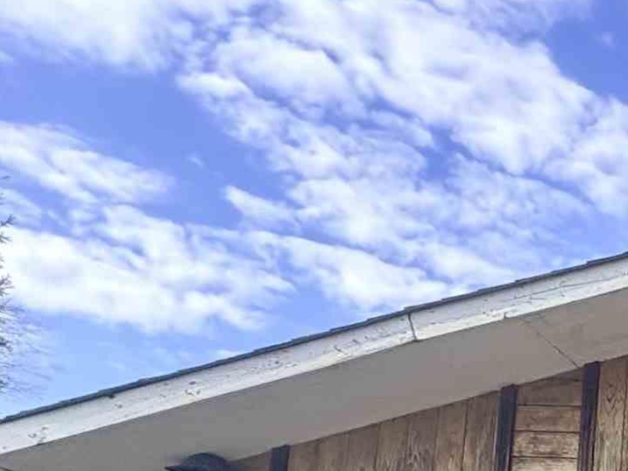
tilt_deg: +7.1
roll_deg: -0.4
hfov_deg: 20.5
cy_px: 704
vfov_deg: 20.8
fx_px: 1089
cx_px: 1176
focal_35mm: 60
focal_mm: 2.22
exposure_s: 1/569
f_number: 2.2
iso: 40
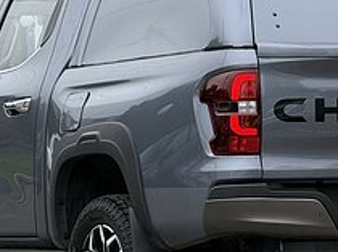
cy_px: 116
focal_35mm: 313
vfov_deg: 4.7
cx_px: 174
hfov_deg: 6.3
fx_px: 3053
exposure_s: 1/281
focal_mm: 15.66
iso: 50
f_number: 2.8
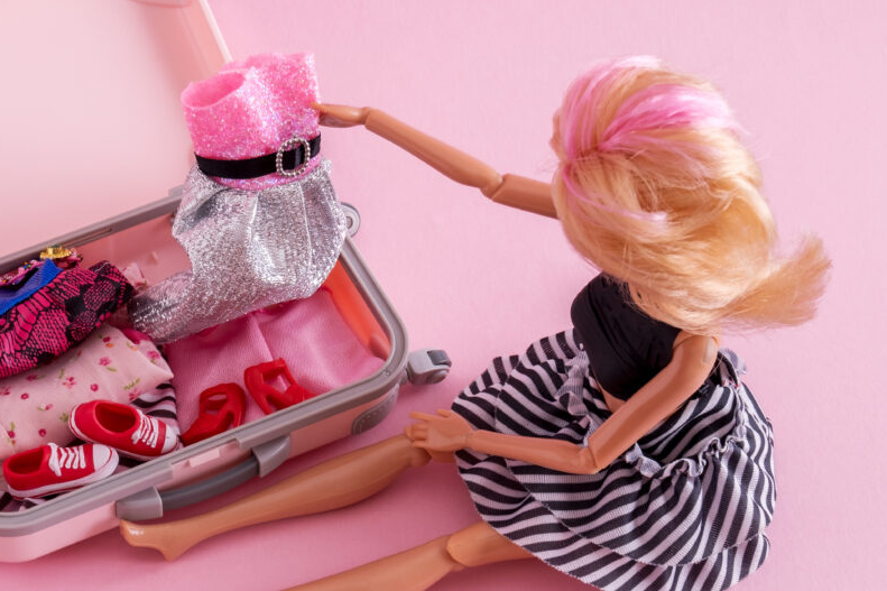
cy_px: 280
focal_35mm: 110
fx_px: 2710
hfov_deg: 18.4
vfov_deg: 12.4
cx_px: 191
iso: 200
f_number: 9
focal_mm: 45
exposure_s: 1/125
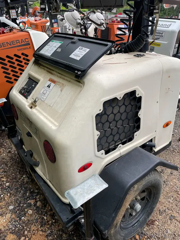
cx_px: 90
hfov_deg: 53.1
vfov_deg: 67.3
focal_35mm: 26
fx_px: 180
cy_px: 120
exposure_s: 1/868
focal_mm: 4.2
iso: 50
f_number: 1.6
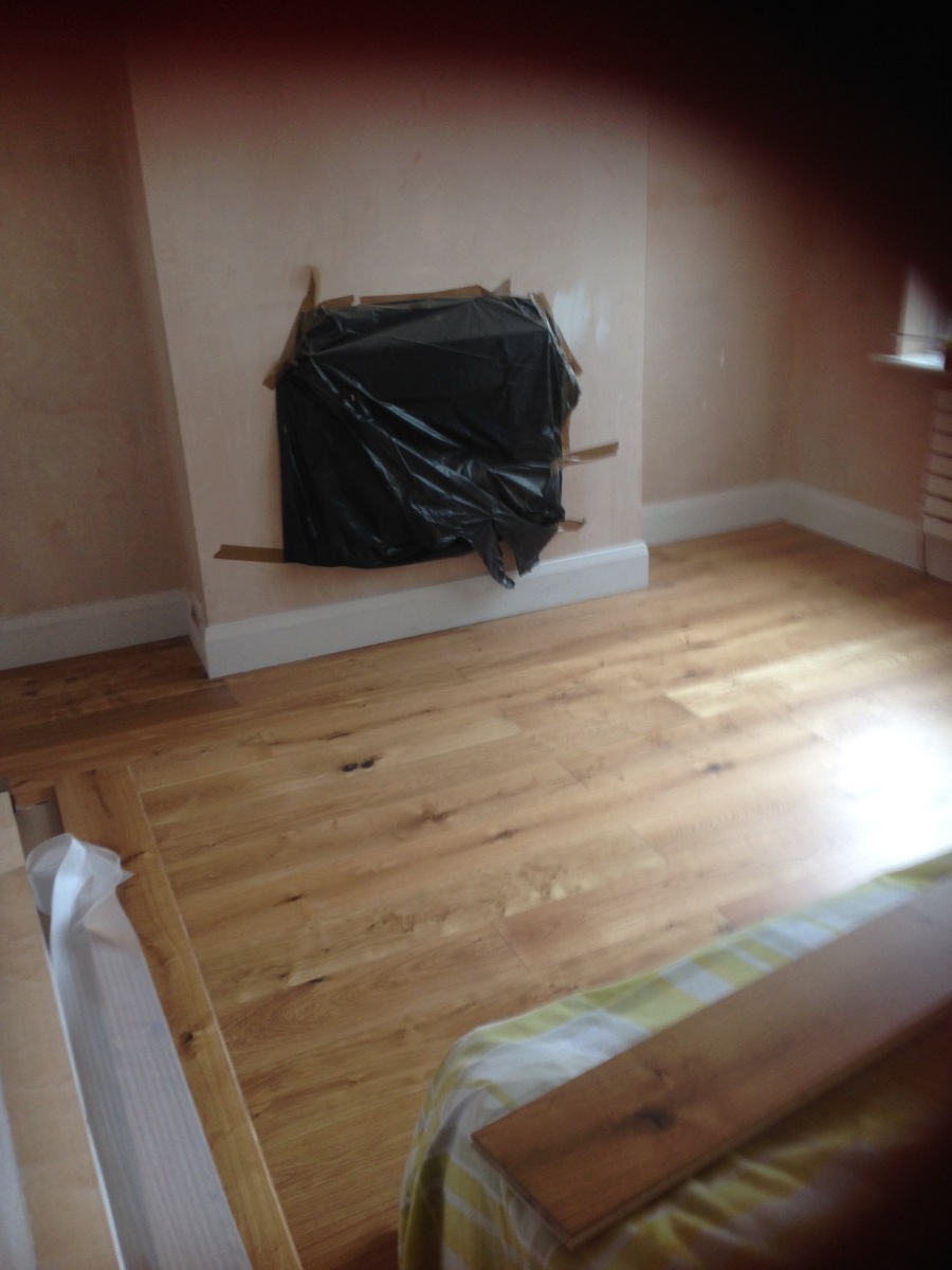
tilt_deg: -21.8
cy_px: 635
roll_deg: +1.2
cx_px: 476
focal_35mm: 33
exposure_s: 1/30
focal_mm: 4.12
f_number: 2.4
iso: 50
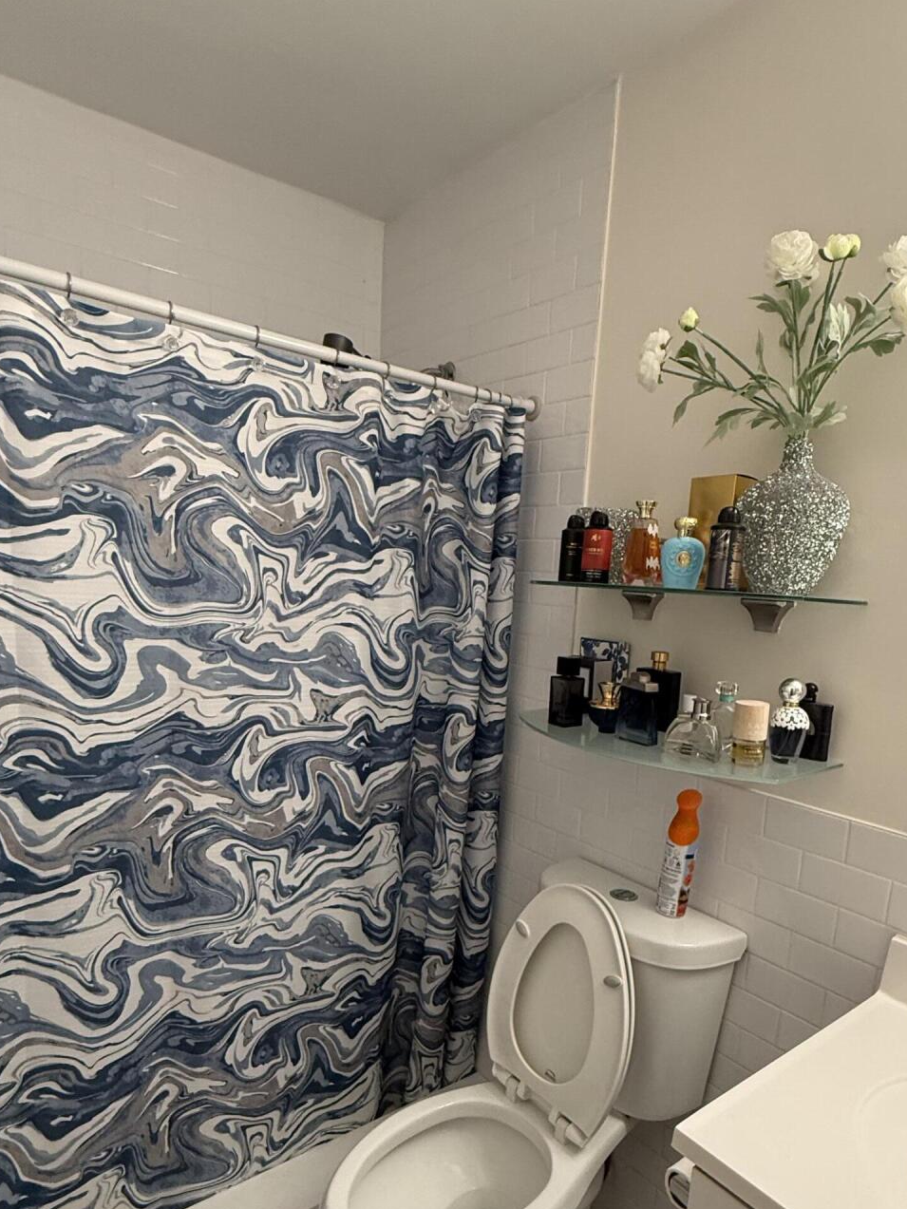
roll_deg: -3.5
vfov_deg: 75.7
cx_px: 488
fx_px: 768
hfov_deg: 61.0
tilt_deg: -9.9
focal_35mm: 22
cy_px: 712
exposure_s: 1/120
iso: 320
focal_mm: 2.22
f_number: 2.2
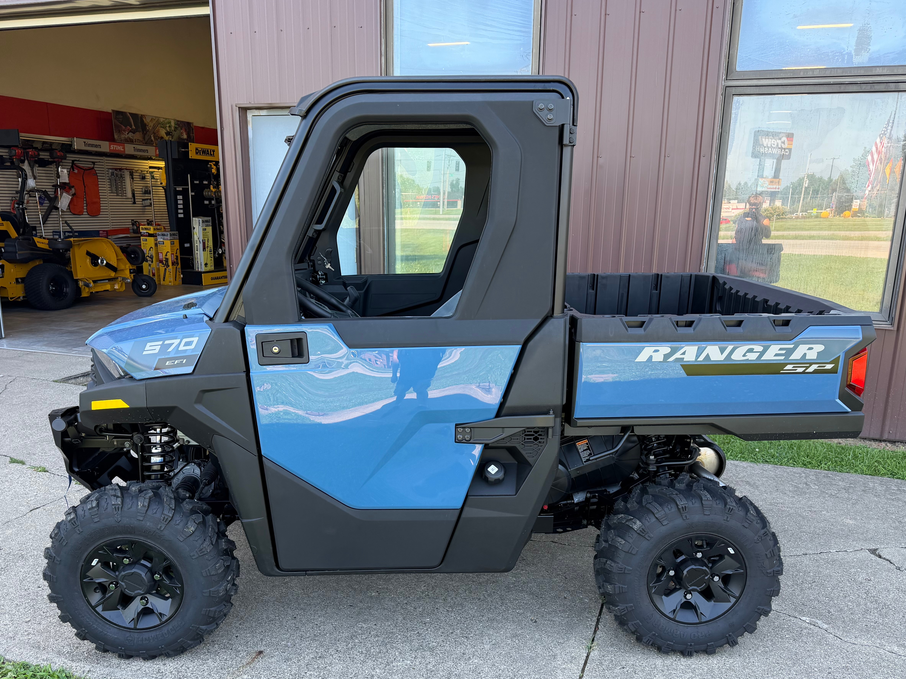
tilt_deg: -14.9
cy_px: 400
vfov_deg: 48.0
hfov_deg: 61.6
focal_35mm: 29
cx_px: 467
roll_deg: -1.5
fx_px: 759
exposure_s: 1/267
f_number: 1.78
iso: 80
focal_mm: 6.76
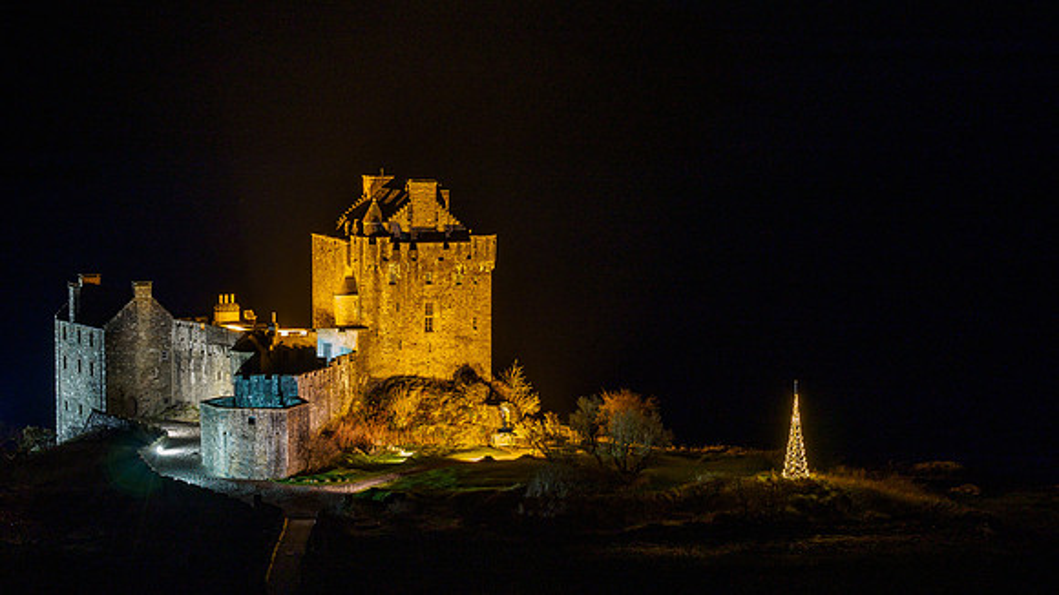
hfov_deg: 17.0
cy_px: 285
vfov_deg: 9.6
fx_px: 3533
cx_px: 530
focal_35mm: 126
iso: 200
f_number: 7.1
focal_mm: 57
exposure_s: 6
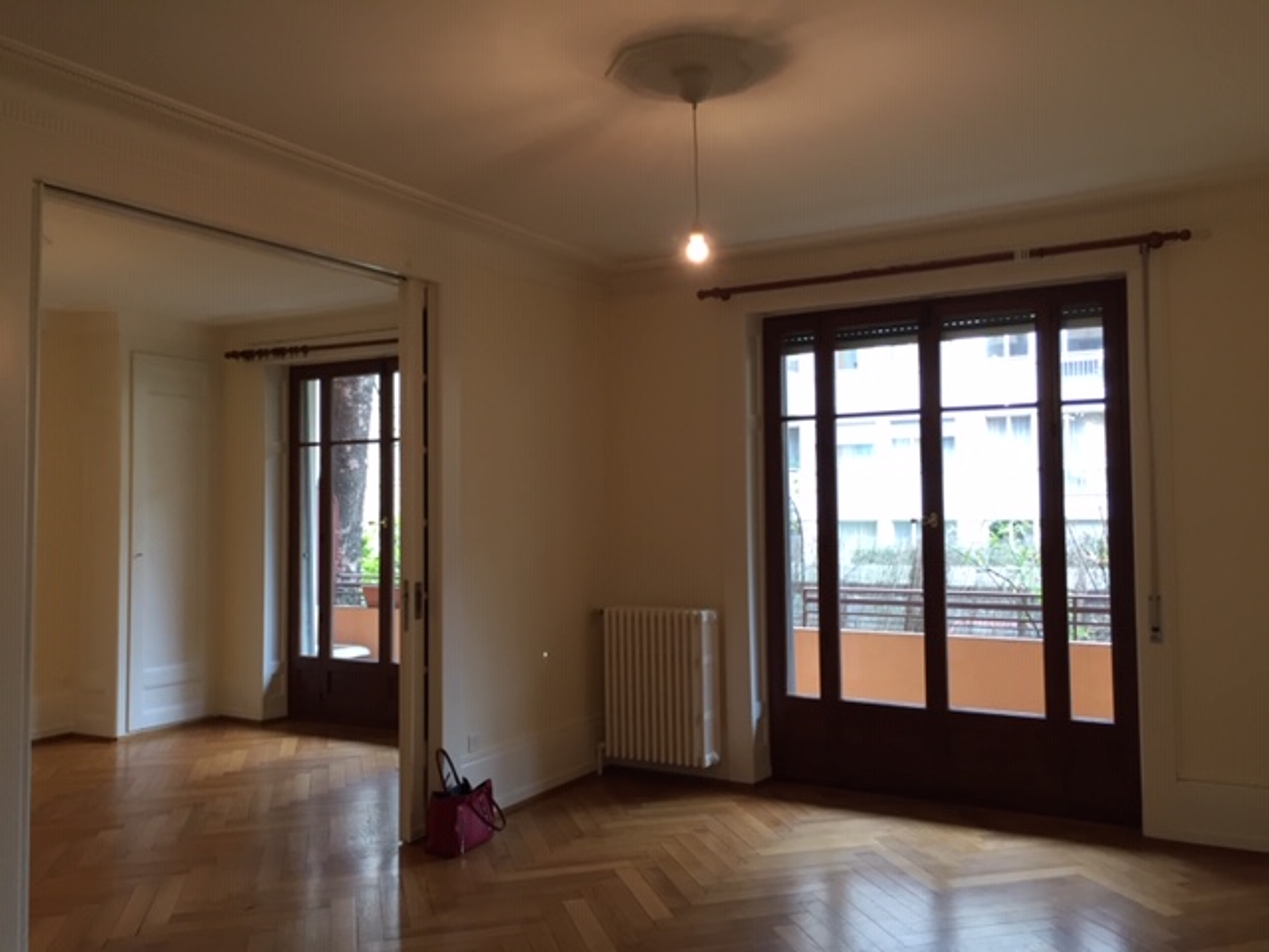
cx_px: 634
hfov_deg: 61.7
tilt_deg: +2.6
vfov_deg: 48.2
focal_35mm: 29
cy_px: 476
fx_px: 1063
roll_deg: +0.9
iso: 80
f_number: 2.2
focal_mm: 4.15
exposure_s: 1/33
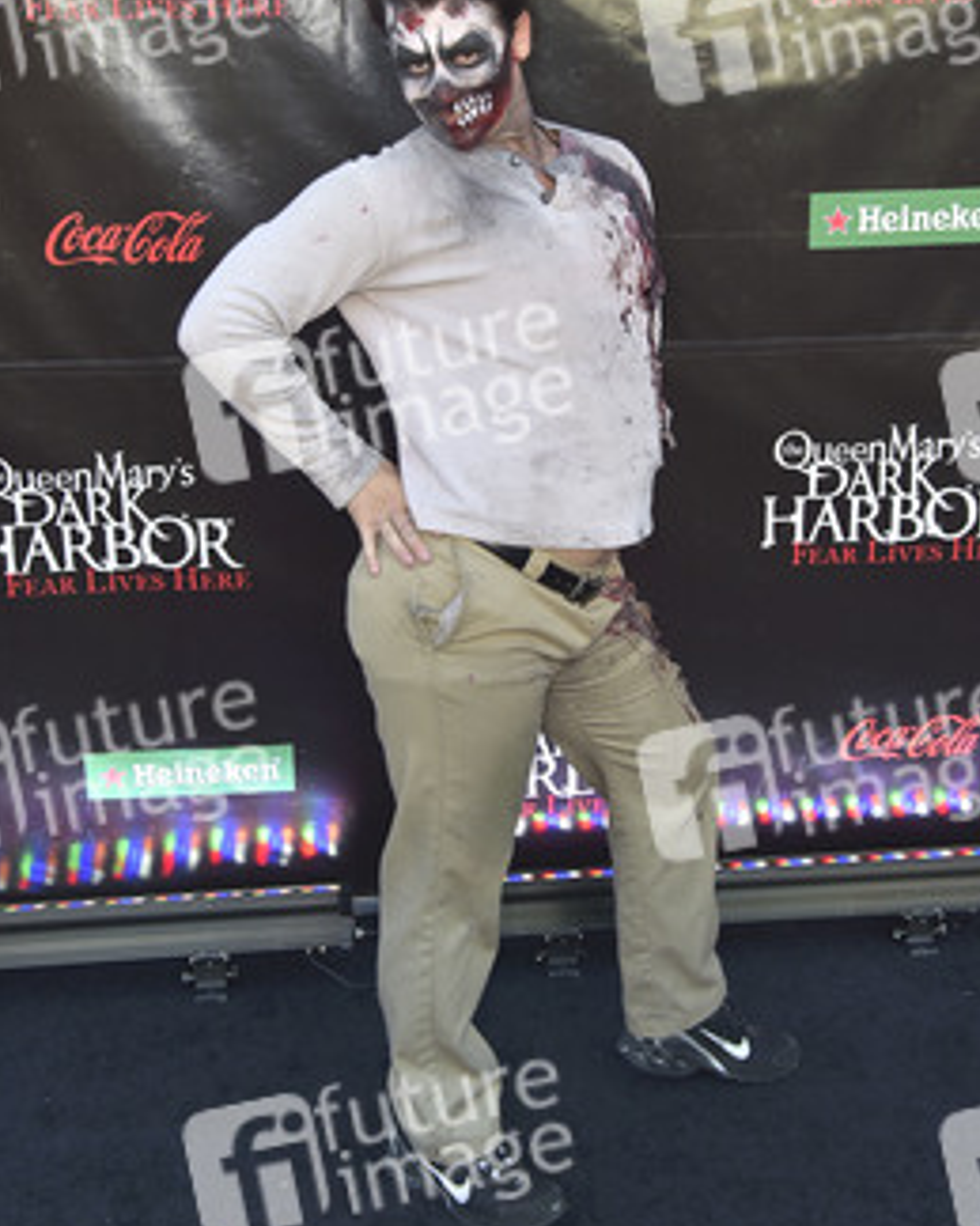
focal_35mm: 44
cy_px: 583
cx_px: 490
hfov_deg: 34.1
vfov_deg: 42.0
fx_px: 1596
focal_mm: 38
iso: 250
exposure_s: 1/320
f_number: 4.5
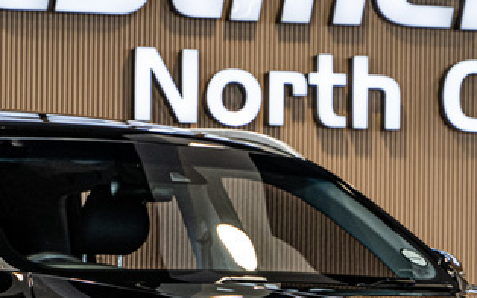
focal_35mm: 219
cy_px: 407
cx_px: 198
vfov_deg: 5.9
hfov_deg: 9.6
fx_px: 2846
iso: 500
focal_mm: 66
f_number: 4
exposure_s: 1/160
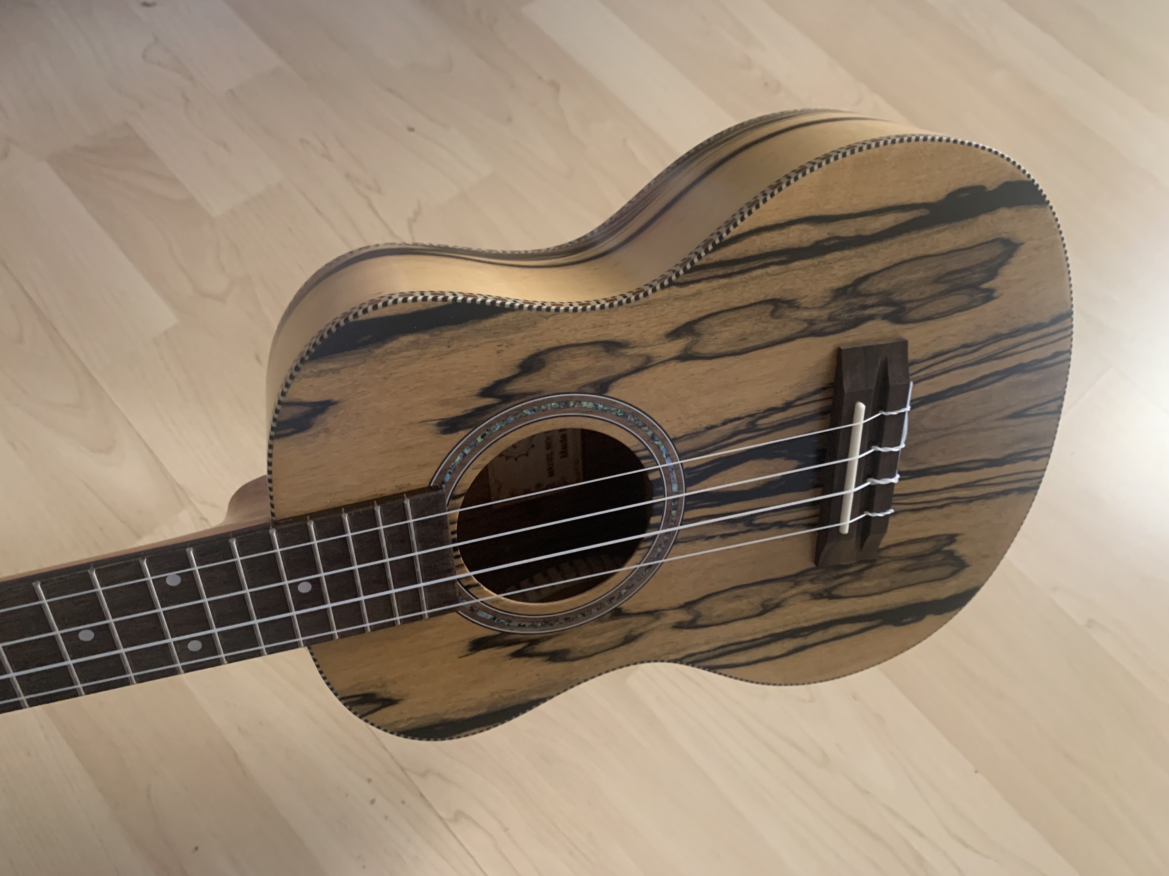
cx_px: 584
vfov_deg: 53.1
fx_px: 878
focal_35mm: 26
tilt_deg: -65.1
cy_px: 438
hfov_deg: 67.3
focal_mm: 4.25
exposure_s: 1/51
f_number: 1.8
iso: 400
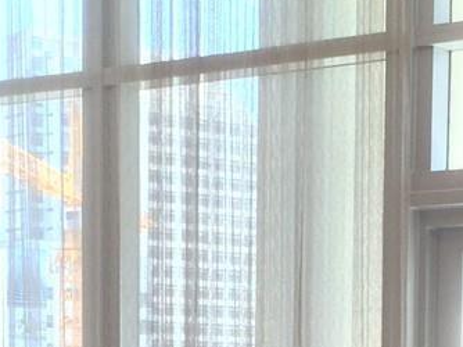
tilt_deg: -6.4
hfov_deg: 14.2
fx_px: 1858
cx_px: 211
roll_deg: -1.1
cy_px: 601
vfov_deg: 10.1
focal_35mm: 139
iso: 40
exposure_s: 1/60
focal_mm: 4.15
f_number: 2.2
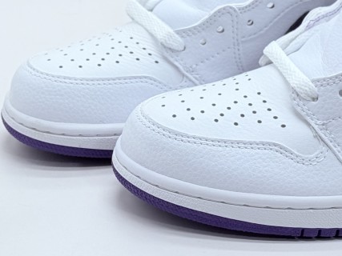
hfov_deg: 39.7
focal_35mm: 48
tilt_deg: -25.3
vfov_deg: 30.3
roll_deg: +1.1
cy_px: 128
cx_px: 171
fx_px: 474
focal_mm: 6.76
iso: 64
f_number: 1.78
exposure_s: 1/706
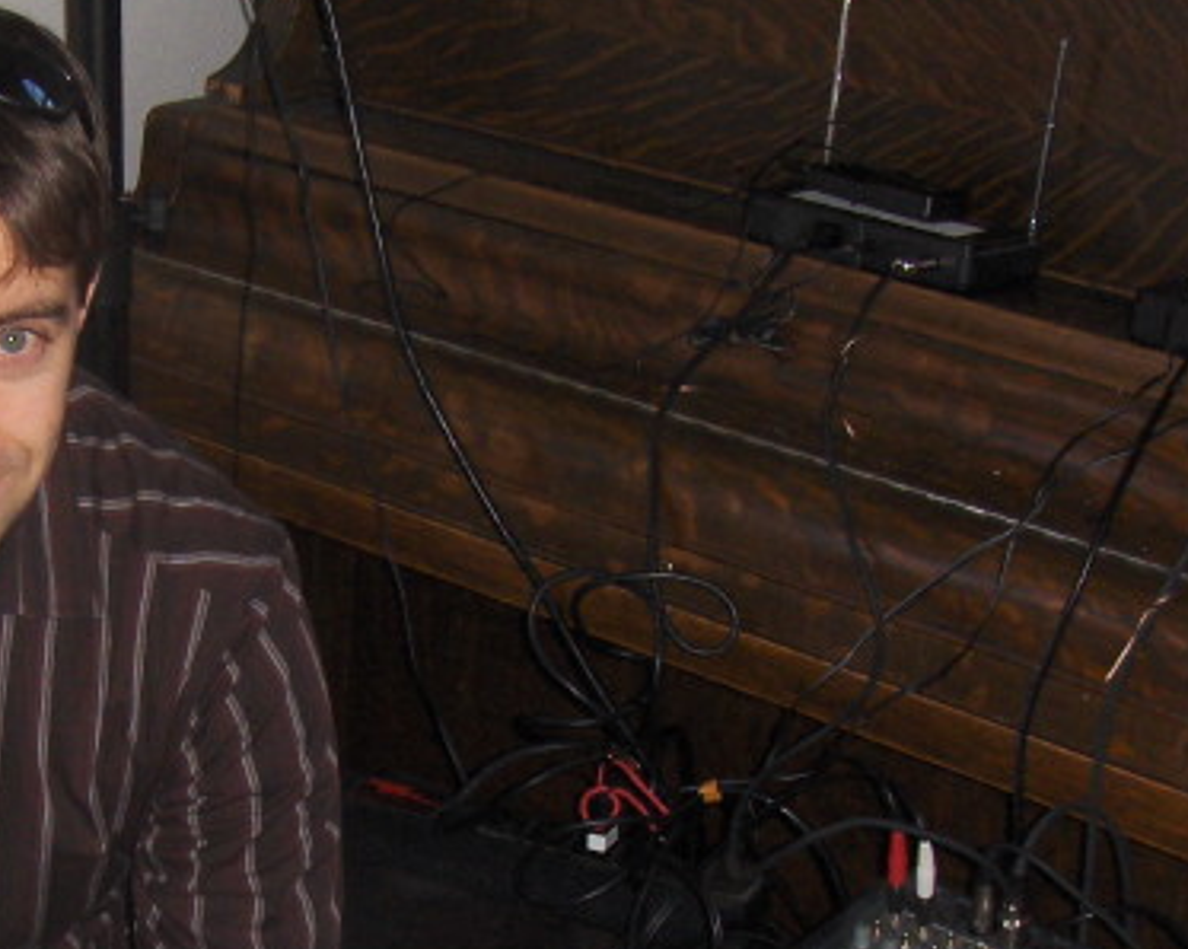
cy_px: 732
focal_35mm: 86
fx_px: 3022
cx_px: 341
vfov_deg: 17.7
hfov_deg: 22.1
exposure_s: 1/60
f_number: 3.5
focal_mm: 6.5
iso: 100
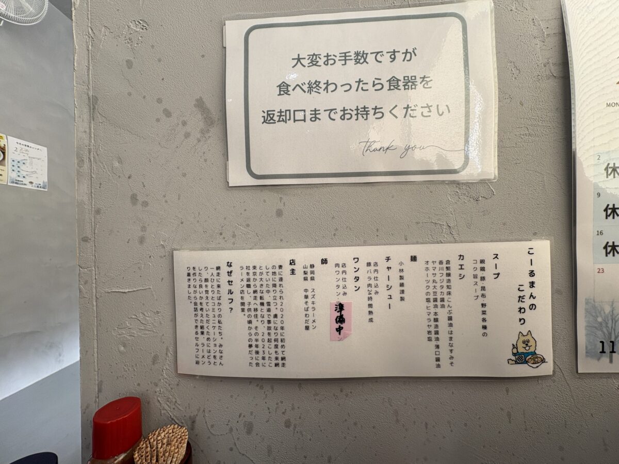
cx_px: 310
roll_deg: +1.3
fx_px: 250
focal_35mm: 14
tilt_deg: +0.4
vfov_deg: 85.7
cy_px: 232
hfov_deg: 102.1
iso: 40
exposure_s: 1/99
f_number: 2.2
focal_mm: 2.22
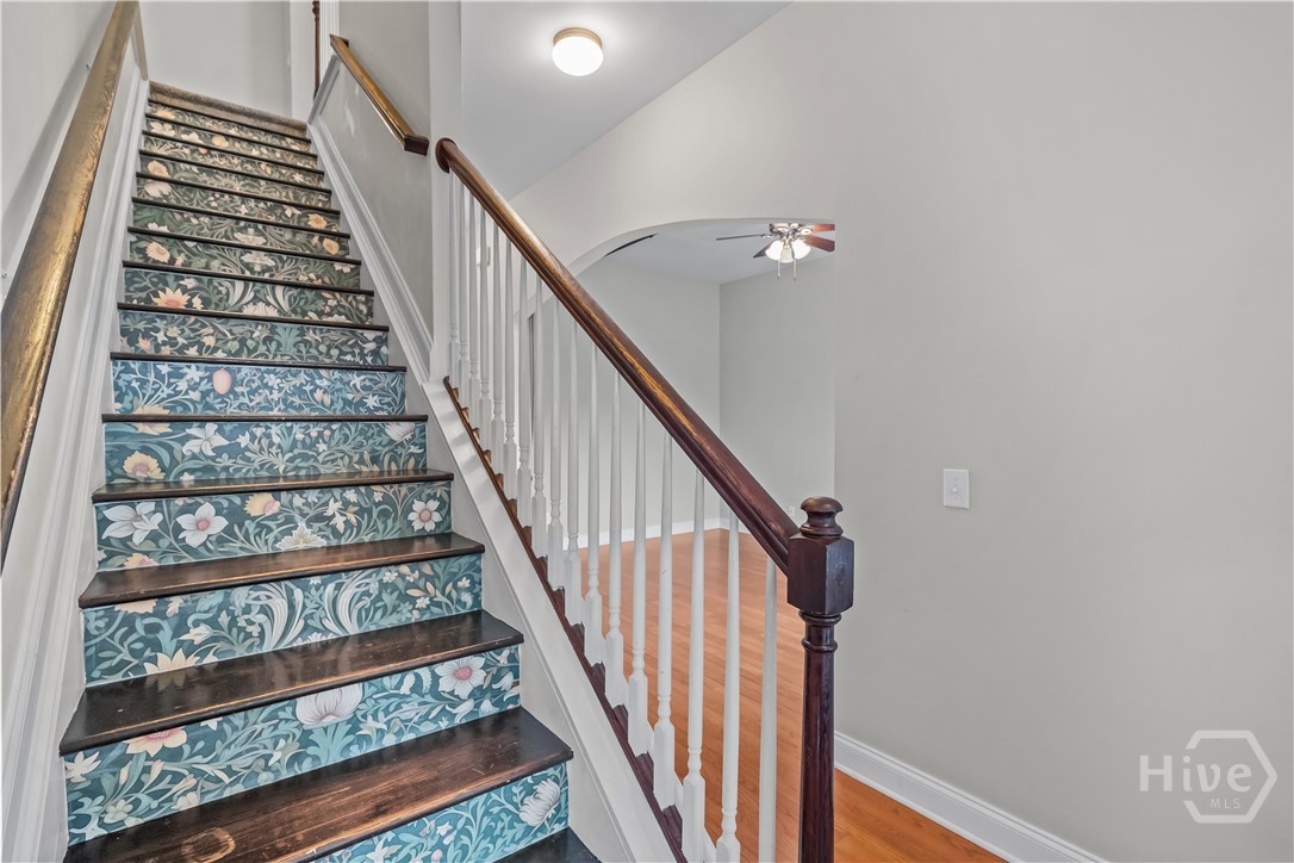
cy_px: 432
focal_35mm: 17
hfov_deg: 93.3
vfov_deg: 70.4
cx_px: 647
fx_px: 611
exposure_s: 1/30
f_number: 8
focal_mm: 17
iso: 10000
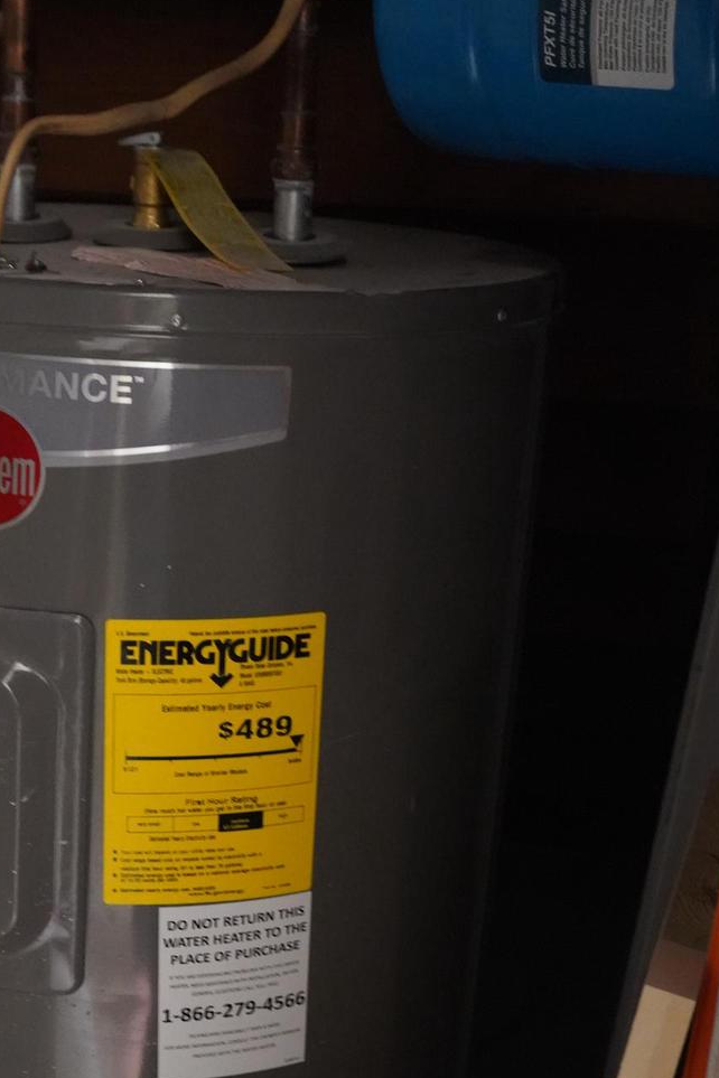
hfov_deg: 22.7
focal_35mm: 59
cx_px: 151
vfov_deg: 33.7
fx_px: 1767
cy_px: 709
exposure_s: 1/20
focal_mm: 37
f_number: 4
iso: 12800
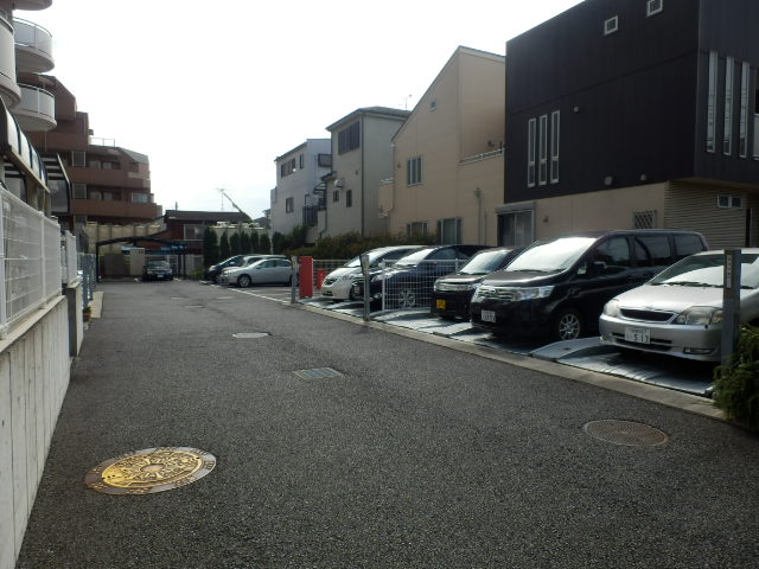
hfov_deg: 71.6
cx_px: 380
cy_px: 284
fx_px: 526
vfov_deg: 56.8
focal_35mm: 24
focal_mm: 4.2
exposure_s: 1/160
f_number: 7.9
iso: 80
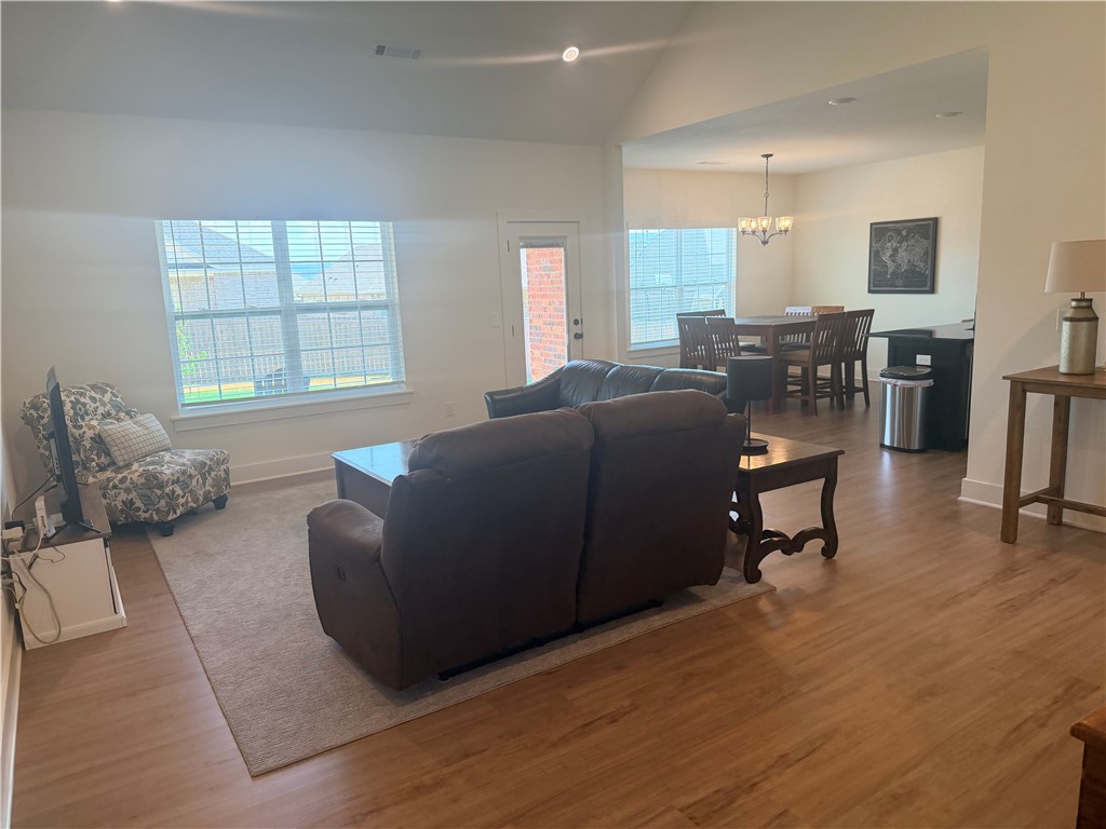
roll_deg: +2.4
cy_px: 414
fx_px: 767
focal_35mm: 24
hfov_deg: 71.6
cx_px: 553
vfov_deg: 56.8
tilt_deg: -10.3
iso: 200
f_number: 1.78
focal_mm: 6.76
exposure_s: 1/218
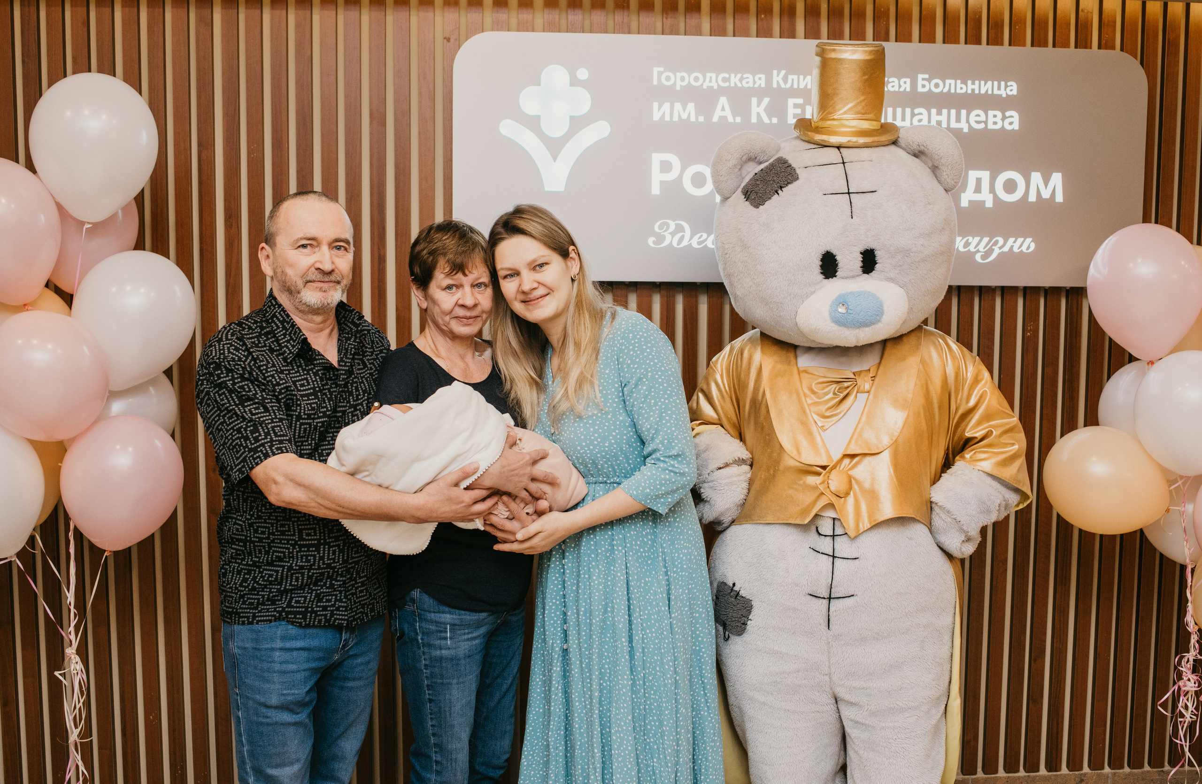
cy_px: 397
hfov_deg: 51.4
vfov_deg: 34.9
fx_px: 1247
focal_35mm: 38
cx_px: 635
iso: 400
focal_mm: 35
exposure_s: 1/160
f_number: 4
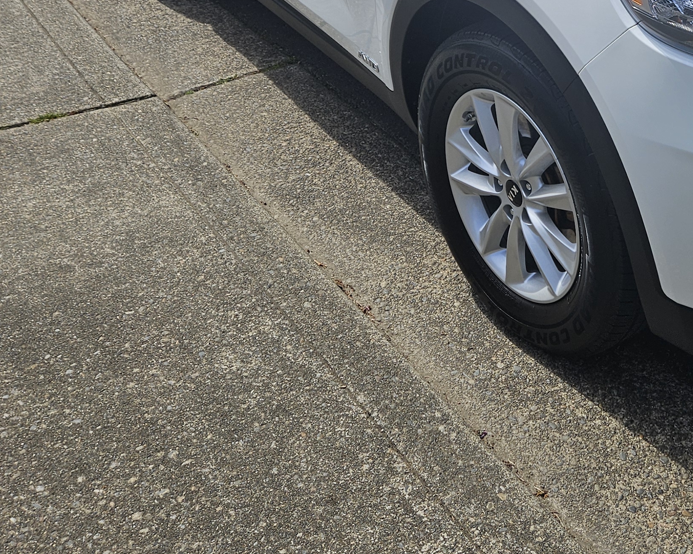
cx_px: 606
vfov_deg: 25.9
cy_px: -22
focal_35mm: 55
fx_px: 1128
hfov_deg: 32.7
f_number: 1.8
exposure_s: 1/2277
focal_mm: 5.4
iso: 25
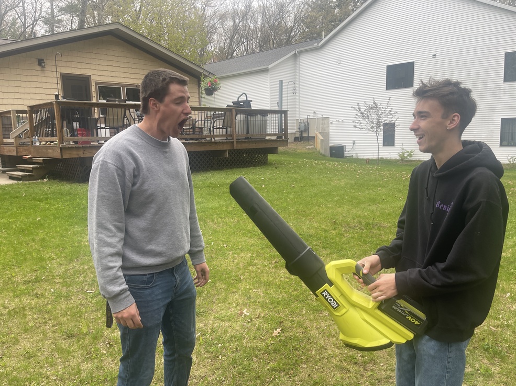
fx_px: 387
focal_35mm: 26
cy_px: 190
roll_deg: +2.2
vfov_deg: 53.0
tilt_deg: -8.4
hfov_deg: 67.3
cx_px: 259
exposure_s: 1/216
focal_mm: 5.1
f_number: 1.6
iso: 32
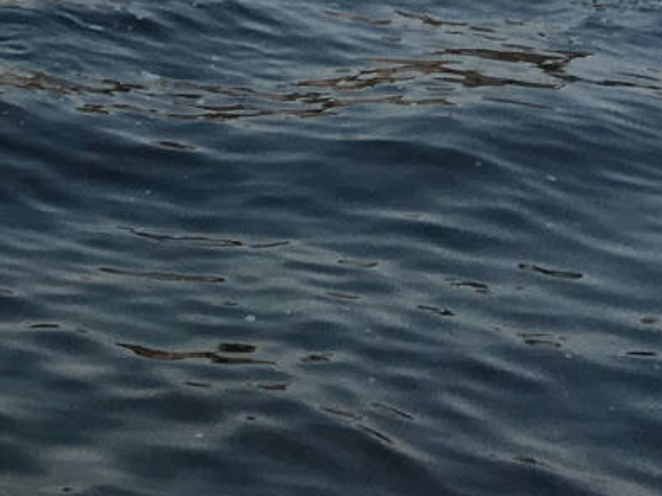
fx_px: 2830
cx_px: -826
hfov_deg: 11.5
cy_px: -629
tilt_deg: -3.1
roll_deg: +0.5
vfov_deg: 9.2
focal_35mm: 148
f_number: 2.2
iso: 32
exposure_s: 1/100
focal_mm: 4.15
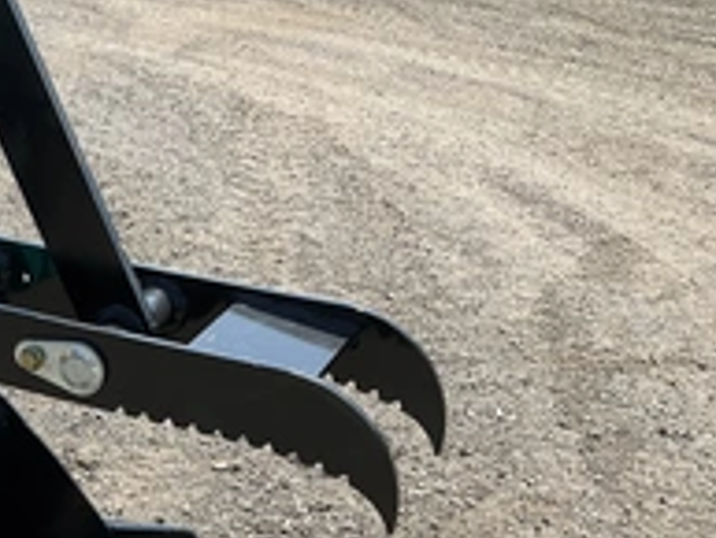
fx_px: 1242
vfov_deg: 23.8
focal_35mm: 60
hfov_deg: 30.4
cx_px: 37
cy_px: 486
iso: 25
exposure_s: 1/1121
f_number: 1.8
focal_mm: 3
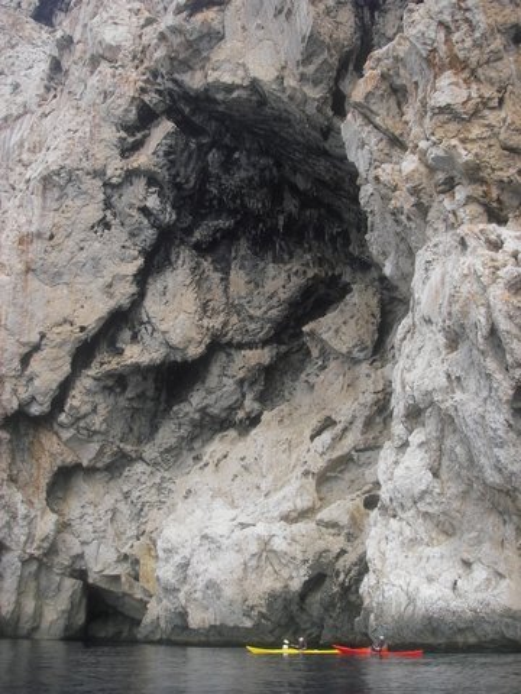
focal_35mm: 38
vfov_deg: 49.0
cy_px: 347
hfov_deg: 37.7
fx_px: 763
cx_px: 260
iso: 50
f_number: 3.3
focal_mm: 6.3
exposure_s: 1/250
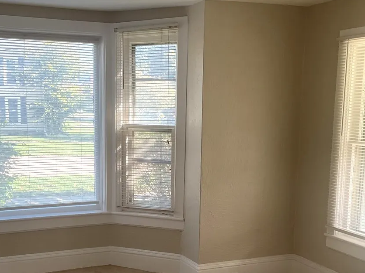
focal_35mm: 50
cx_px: 190
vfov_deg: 28.9
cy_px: 184
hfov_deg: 38.2
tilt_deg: -6.7
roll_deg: -0.6
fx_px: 527
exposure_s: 1/120
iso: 25
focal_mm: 3
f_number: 1.8
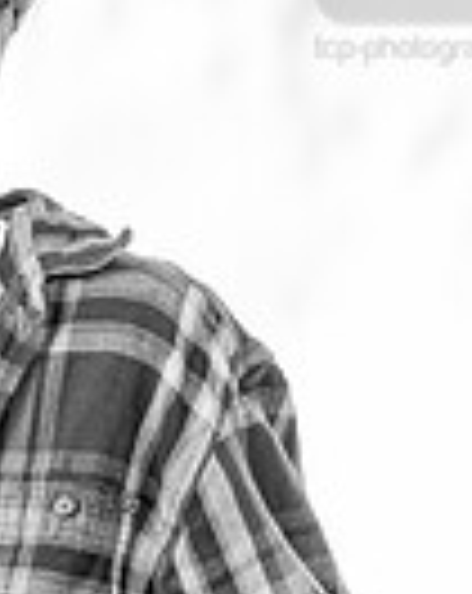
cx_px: -298
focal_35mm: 575
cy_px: 377
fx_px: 10076
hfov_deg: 2.7
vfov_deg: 3.4
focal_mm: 116
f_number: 4.5
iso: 200
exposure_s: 1/250
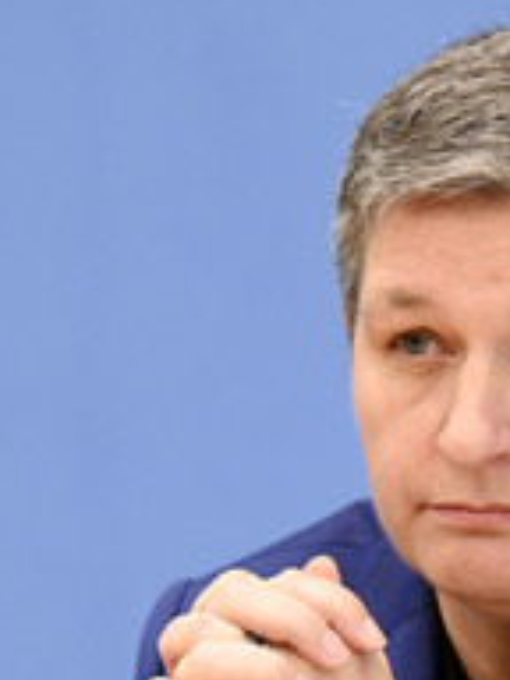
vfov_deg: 6.1
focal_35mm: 327
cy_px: 510
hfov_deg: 4.5
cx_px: 529
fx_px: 6424
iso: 4000
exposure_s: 1/500
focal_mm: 145
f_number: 5
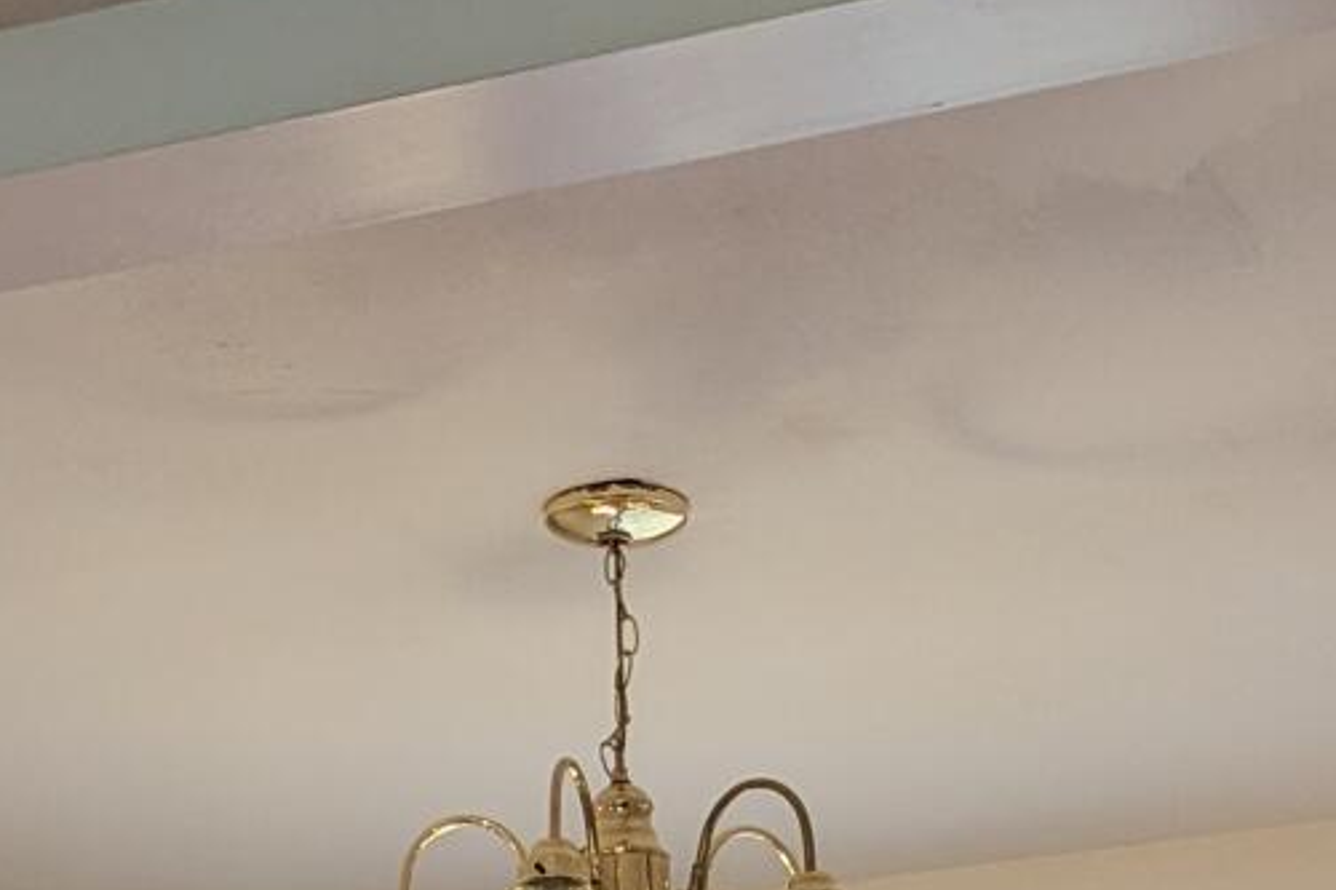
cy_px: 1876
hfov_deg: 20.4
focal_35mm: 100
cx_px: 528
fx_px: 3710
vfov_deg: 11.9
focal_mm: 6.81
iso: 212
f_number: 1.85
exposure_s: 1/90
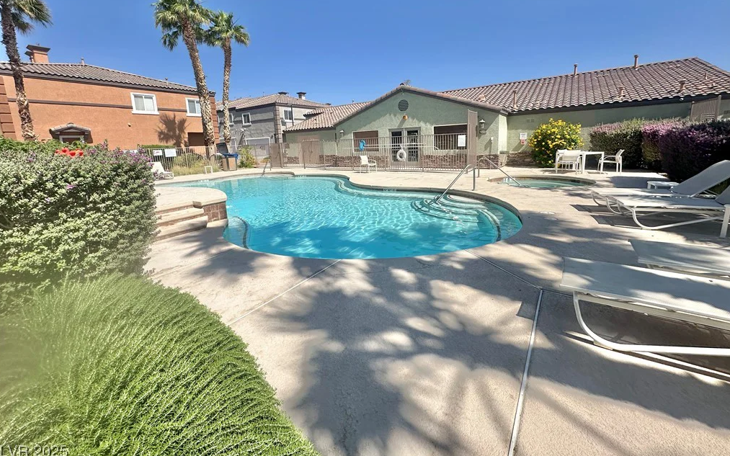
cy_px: 191
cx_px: 364
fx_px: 298
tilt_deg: -9.5
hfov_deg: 101.5
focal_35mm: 15
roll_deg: +2.1
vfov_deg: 74.2
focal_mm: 2.22
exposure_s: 1/3610
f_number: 2.2
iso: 50
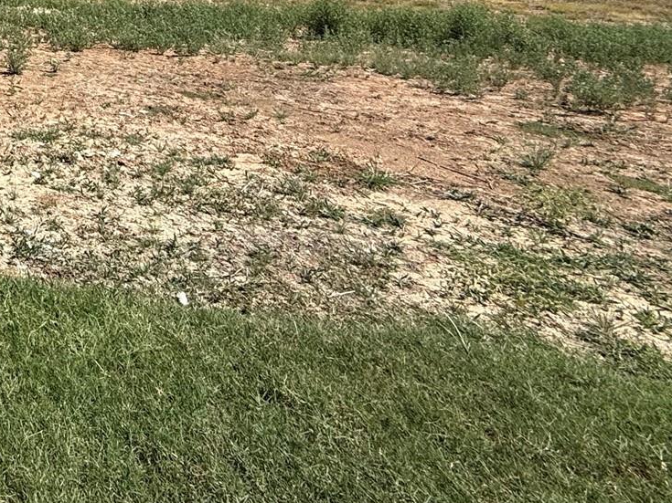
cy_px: -131
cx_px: -188
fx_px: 757
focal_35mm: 39
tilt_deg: +1.0
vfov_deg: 30.1
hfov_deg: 34.7
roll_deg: +1.1
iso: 50
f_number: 2.2
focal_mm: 2.22
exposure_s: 1/1901
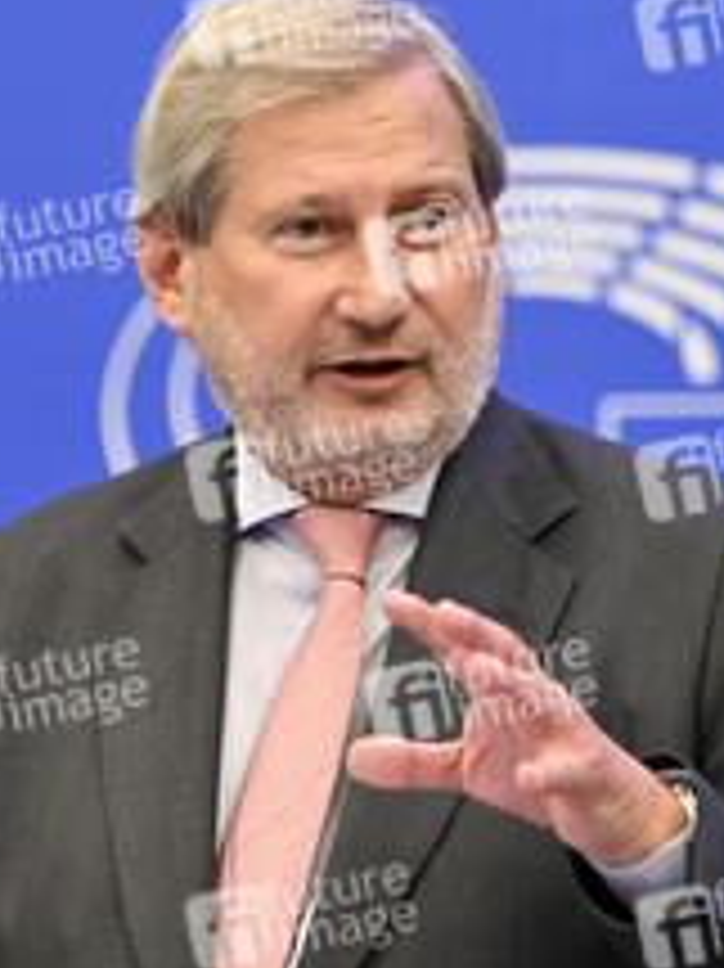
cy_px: 581
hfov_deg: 4.6
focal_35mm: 322
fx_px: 8989
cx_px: 362
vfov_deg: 6.2
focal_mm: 160
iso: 2500
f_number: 2.8
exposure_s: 1/320
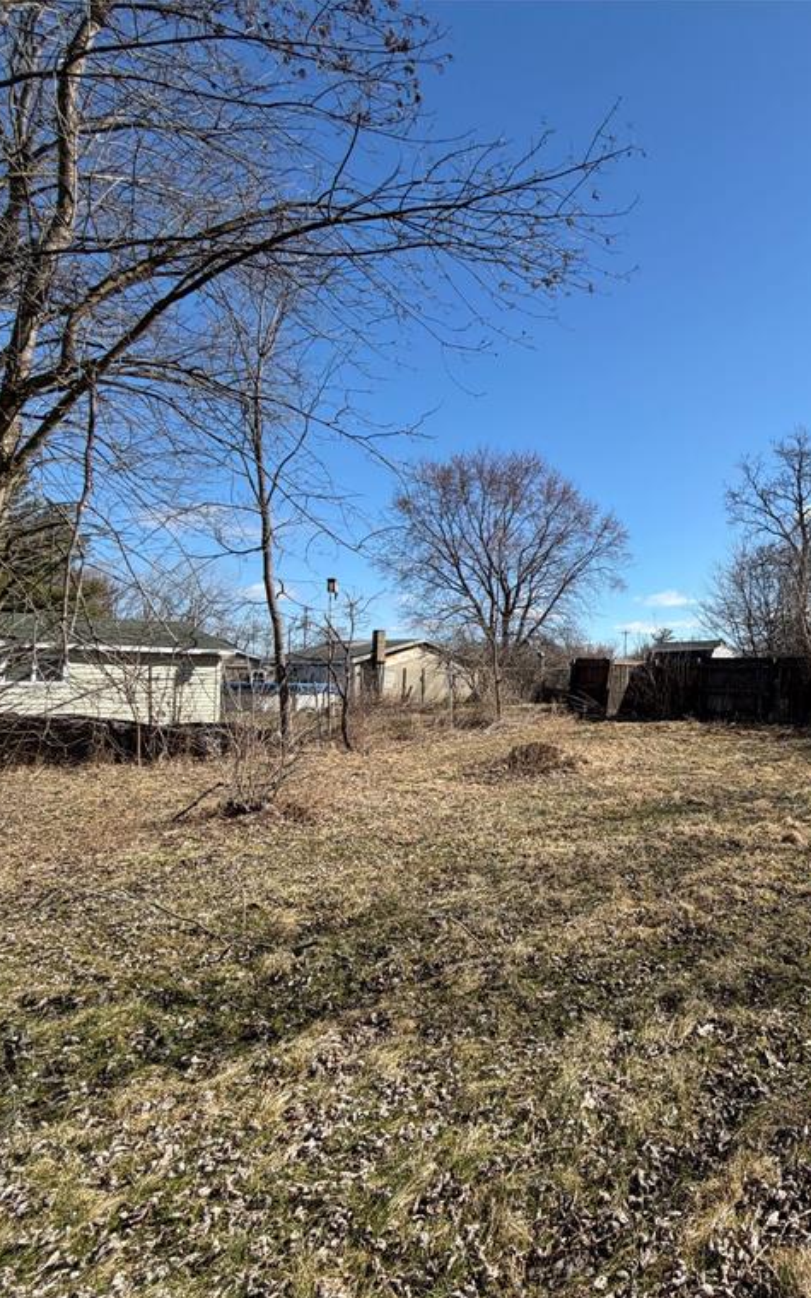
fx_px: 707
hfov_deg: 50.3
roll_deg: +0.2
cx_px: 780
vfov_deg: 85.1
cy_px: 654
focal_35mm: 20
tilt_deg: +2.3
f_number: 2.2
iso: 25
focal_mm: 2.22
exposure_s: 1/770
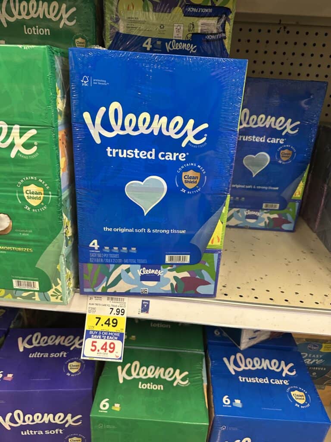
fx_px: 306
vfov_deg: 71.6
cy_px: 221
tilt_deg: -22.0
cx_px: 166
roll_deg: -5.8
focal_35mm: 24
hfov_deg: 56.8
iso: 320
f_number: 1.78
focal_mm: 6.86
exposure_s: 1/60
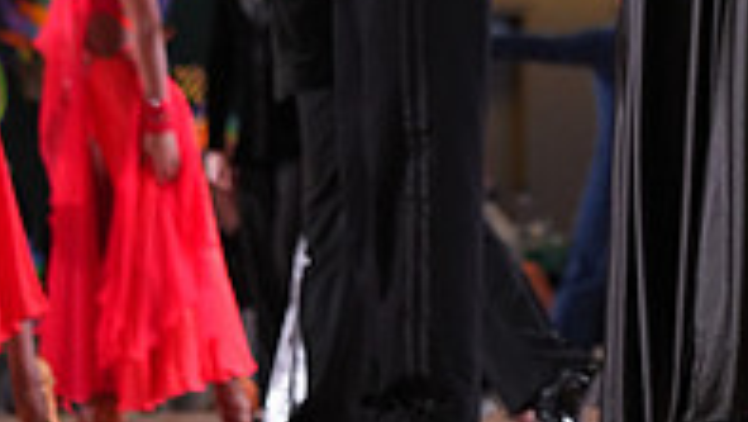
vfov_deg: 3.8
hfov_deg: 6.8
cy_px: -384
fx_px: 6310
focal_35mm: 318
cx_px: 720
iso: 2000
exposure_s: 1/320
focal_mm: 103
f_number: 4
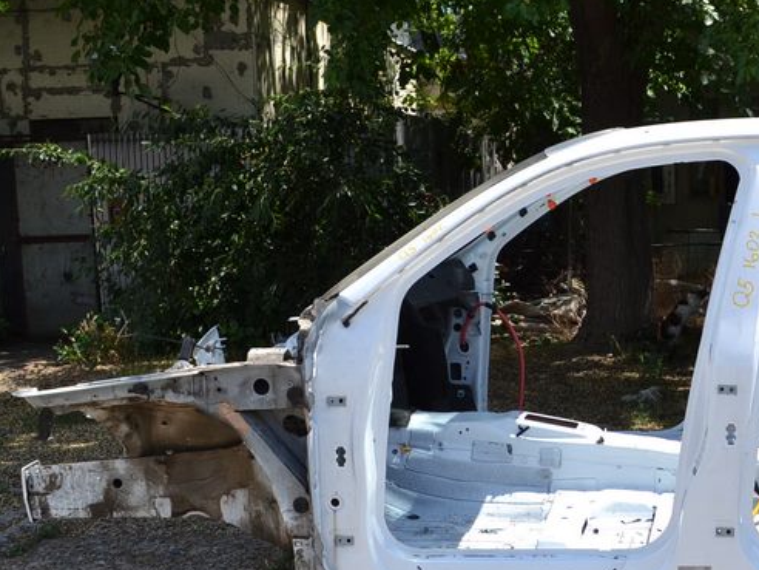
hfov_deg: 30.9
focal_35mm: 60
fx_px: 1316
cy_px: 350
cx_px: 663
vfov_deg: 24.4
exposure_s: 1/200
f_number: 7.1
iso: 100
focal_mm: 20
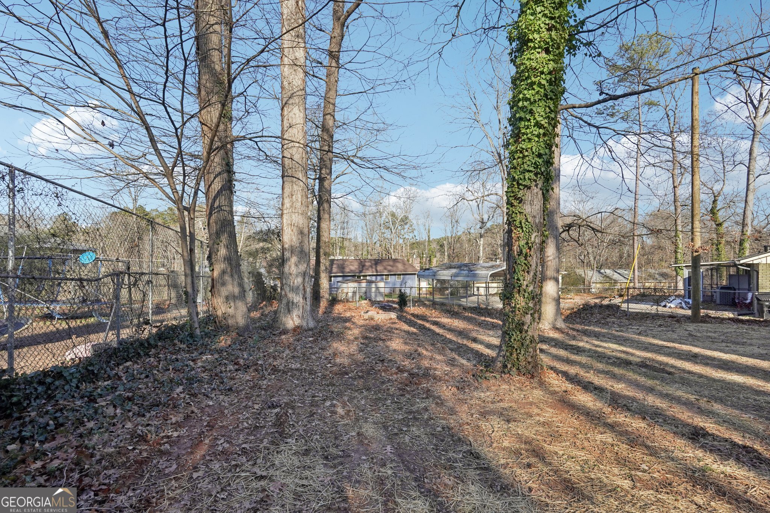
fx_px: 342
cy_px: 256
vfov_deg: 73.7
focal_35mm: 16
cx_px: 385
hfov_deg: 96.7
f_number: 8
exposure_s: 1/1000
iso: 800
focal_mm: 16
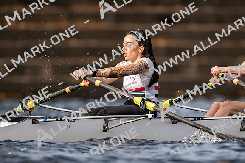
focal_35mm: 905
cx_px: 123
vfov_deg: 1.5
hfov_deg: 2.3
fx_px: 6160
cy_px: 82
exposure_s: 1/2500
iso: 280
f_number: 4
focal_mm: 600
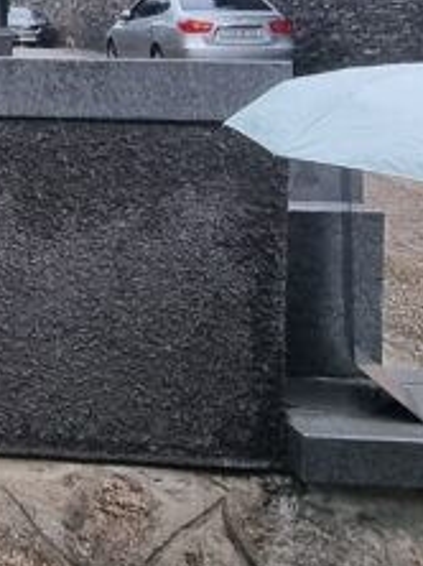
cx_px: -199
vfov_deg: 30.7
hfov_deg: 20.9
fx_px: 979
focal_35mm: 60
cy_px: 51
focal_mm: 2.2
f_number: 2.2
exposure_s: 1/296
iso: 50
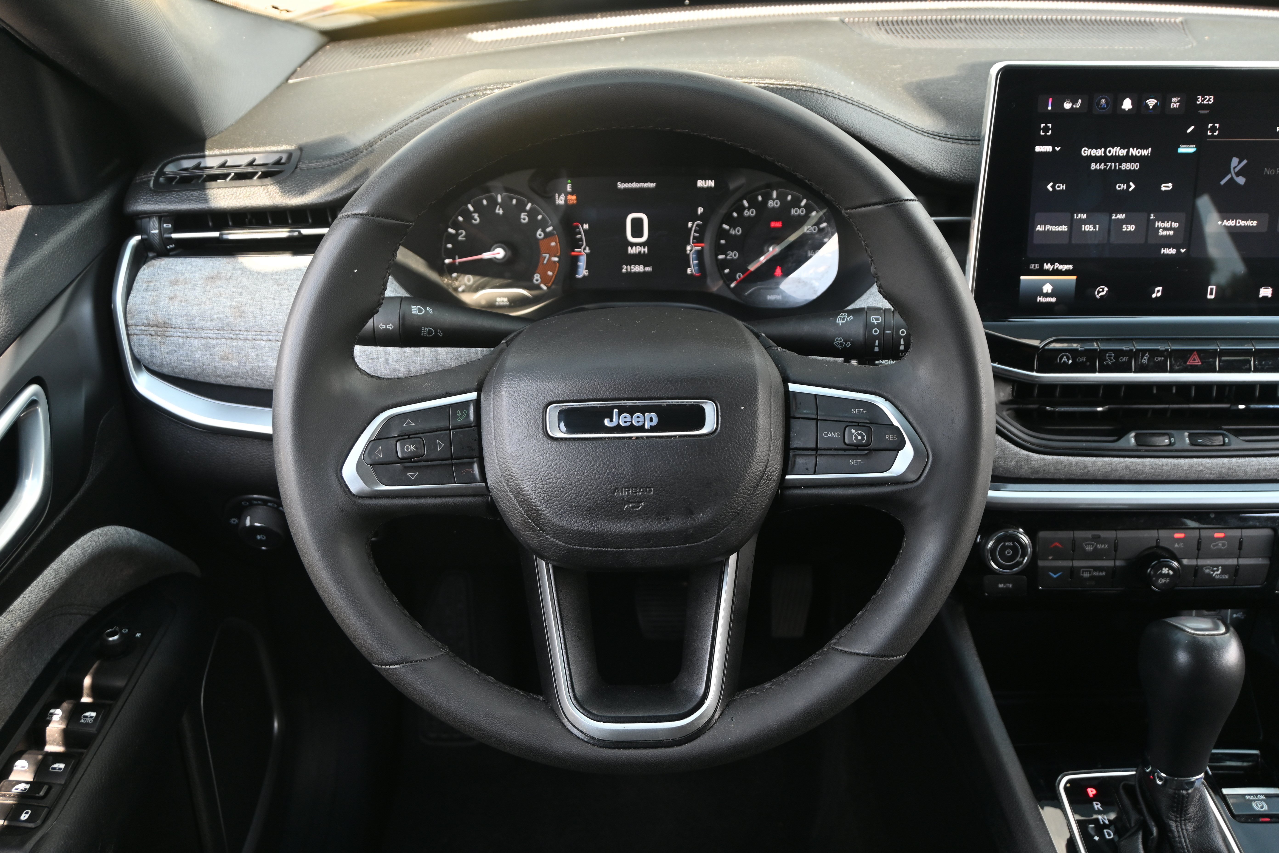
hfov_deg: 59.5
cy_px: 426
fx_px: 1119
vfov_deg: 41.7
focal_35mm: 32
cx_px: 640
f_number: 4.5
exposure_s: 1/60
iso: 200
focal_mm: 21
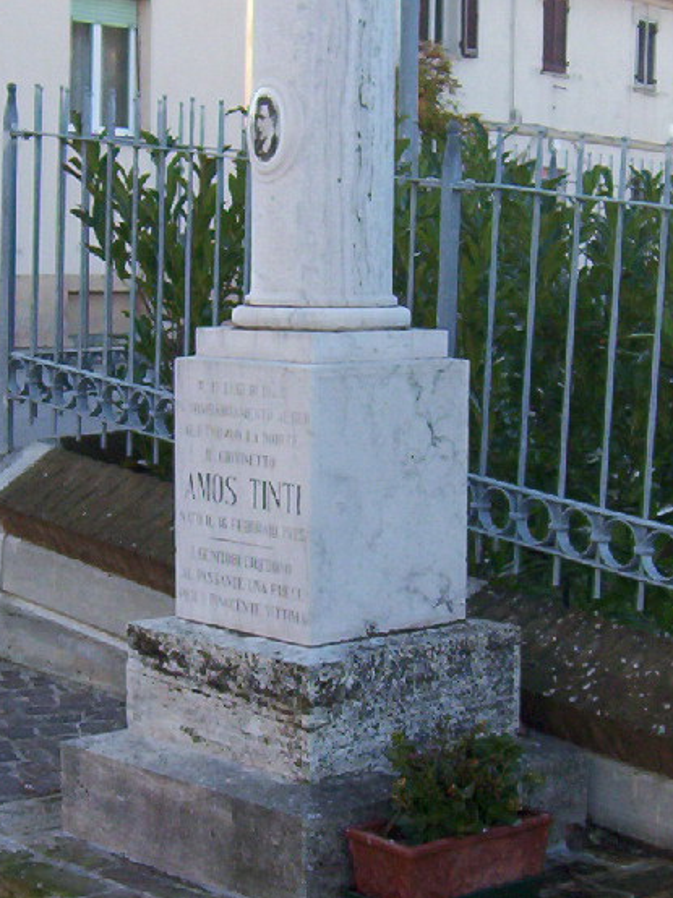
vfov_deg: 25.3
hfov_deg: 19.1
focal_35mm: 77
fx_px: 1998
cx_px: 409
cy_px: 452
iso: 100
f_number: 2.76
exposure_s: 1/452
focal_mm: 5.54
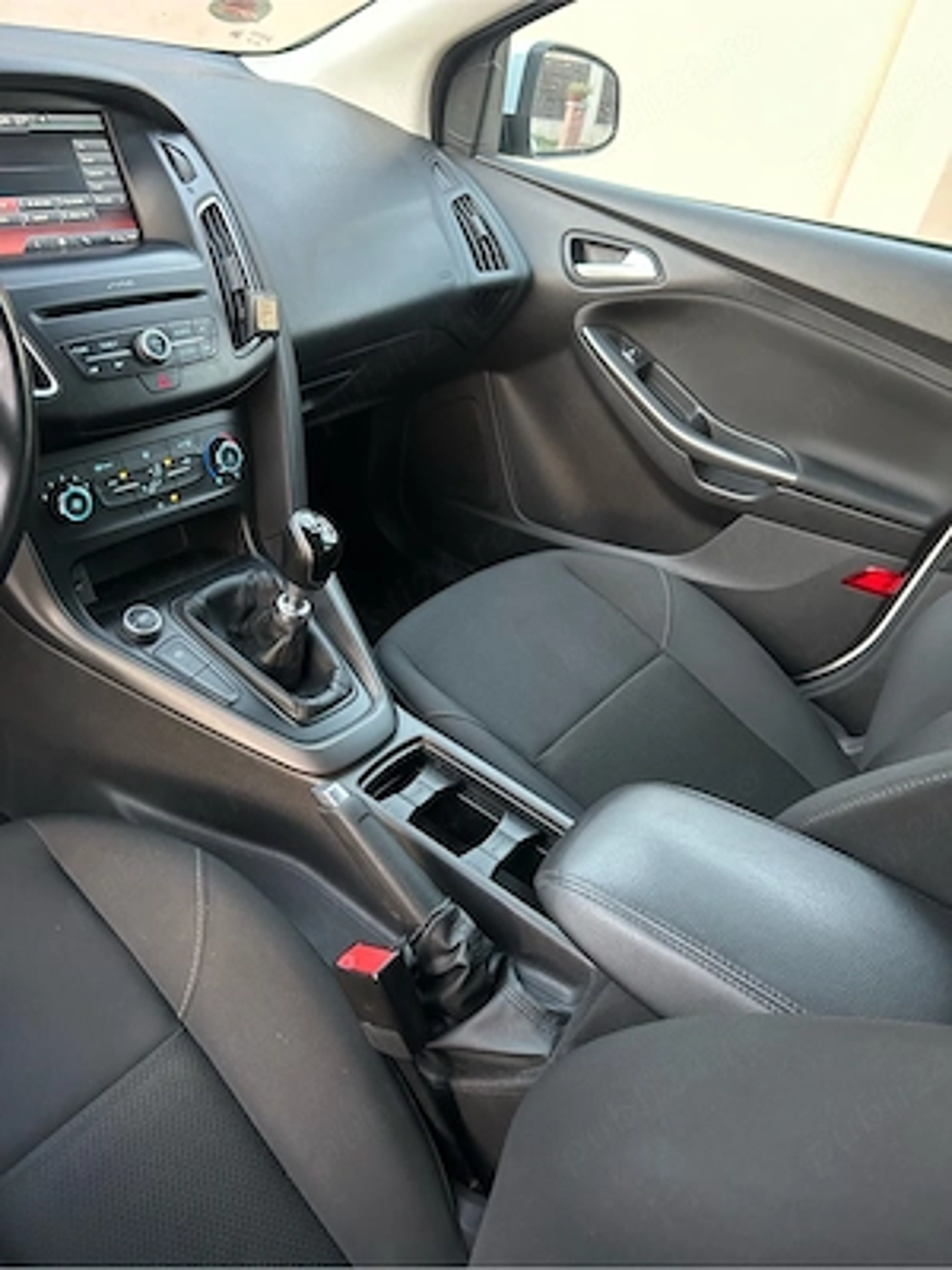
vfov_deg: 67.3
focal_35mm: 26
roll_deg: -13.5
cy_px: 635
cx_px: 476
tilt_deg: -33.4
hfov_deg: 53.1
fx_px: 953
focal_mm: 5.7
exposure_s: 1/40
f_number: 1.5
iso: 500
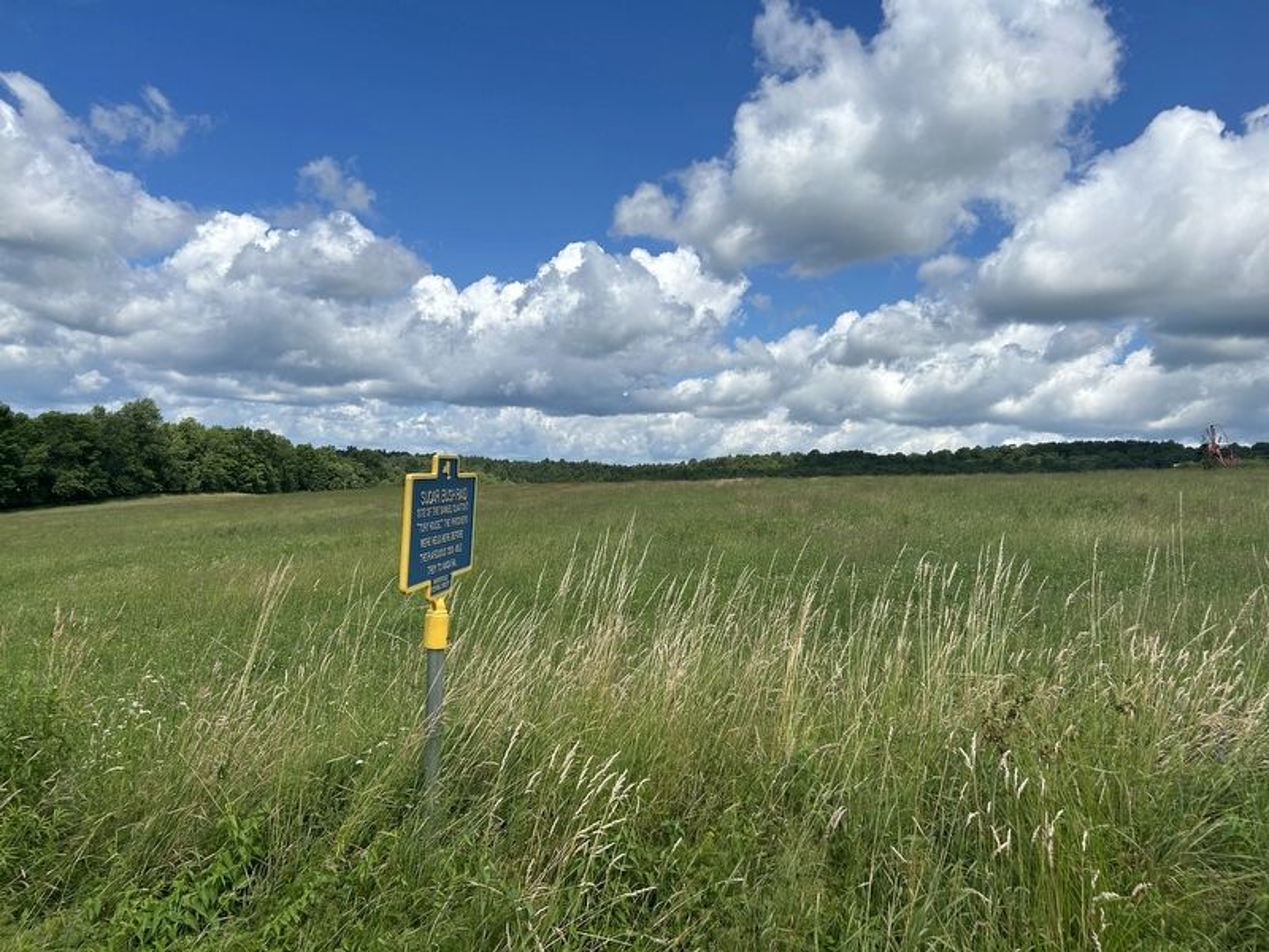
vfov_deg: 53.1
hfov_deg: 67.3
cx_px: 634
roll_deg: -2.1
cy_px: 476
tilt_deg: -0.3
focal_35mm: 26
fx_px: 953
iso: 50
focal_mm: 5.7
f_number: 1.5
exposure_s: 1/6211
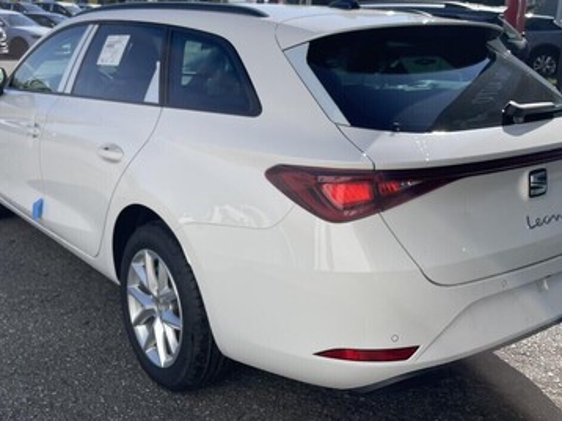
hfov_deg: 46.7
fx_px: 649
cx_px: 239
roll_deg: -3.1
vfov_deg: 35.7
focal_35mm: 40
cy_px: 152
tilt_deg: -11.8
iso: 32
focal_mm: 4.2
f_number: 1.6
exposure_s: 1/4132
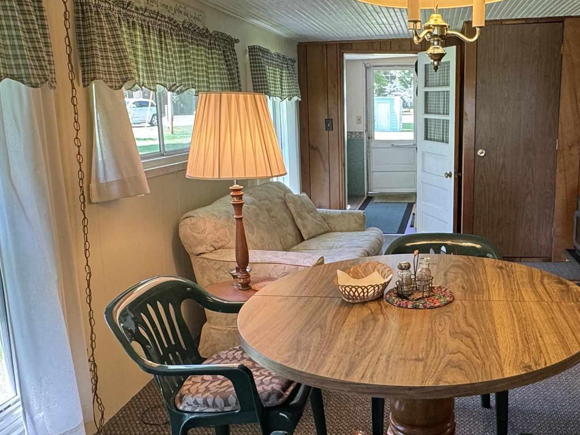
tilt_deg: -10.5
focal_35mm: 33
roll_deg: -0.5
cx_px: 439
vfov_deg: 42.9
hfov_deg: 52.8
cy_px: 211
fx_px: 553
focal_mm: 2.22
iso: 160
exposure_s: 1/60
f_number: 2.2
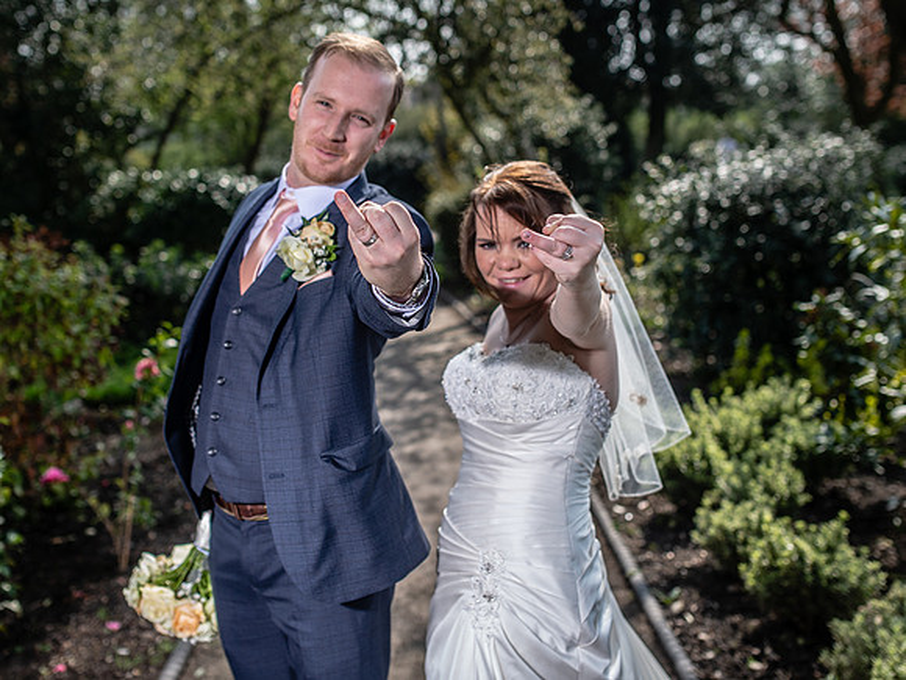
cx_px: 425
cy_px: 276
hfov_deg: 41.2
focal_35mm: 46
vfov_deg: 31.4
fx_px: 1205
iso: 100
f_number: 2.8
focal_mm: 35
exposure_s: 1/1250
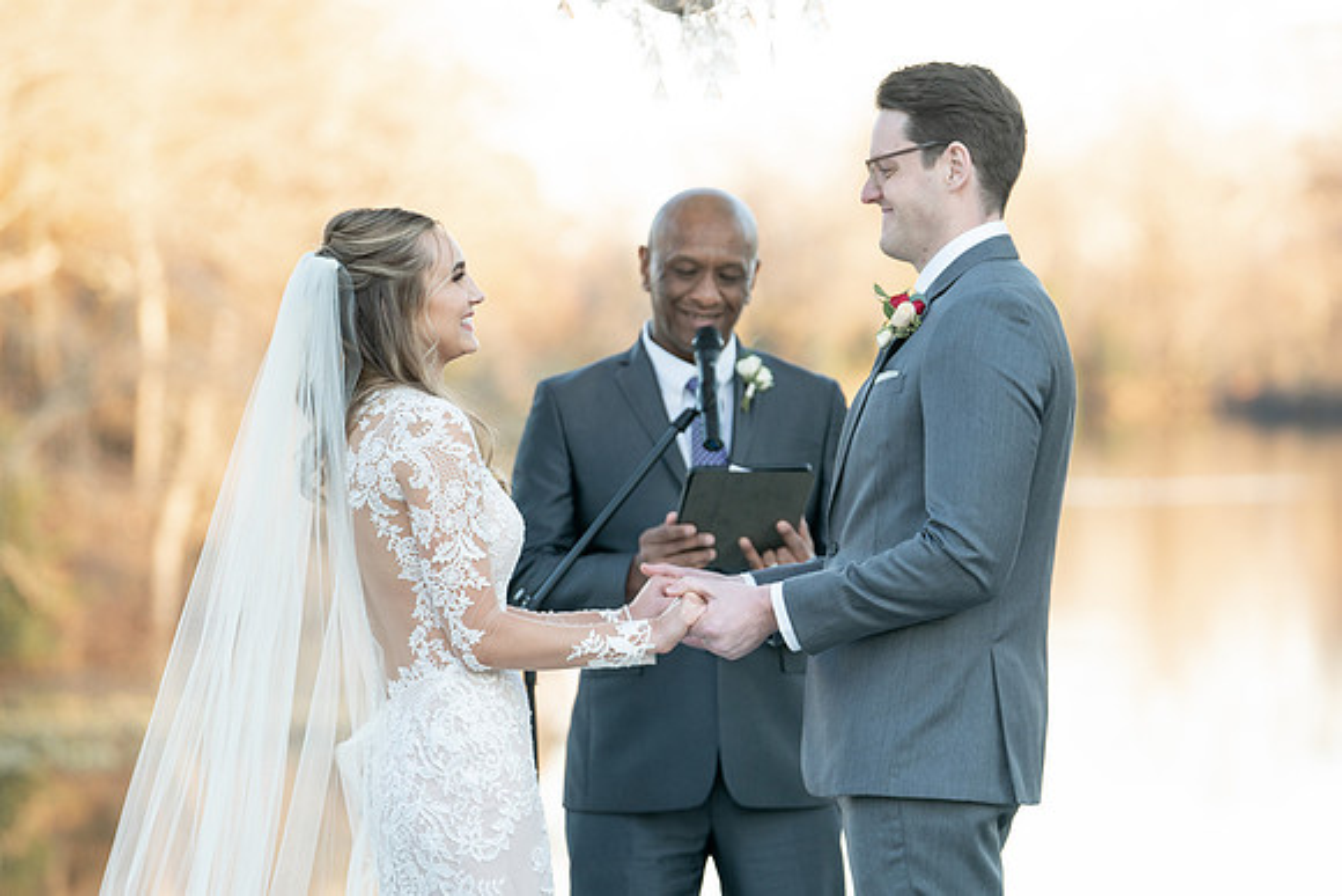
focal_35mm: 192
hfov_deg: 10.7
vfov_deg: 7.2
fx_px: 7154
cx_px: 698
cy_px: 428
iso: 640
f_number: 4
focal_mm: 174
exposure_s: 1/250
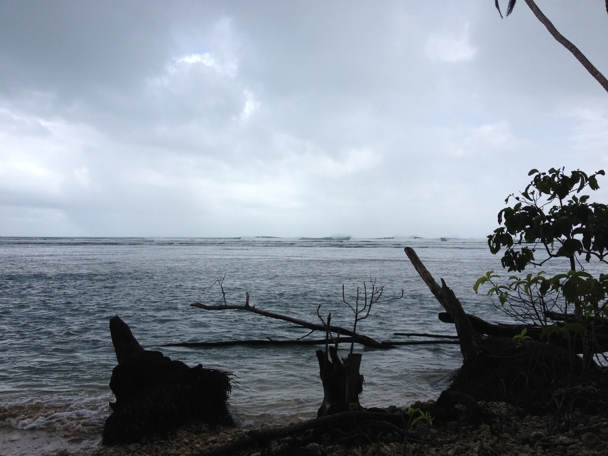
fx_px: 615
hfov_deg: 52.6
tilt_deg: -2.8
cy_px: 228
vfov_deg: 40.7
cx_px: 304
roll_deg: -0.7
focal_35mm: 35
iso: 50
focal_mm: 4.28
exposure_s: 1/1284
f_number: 2.4
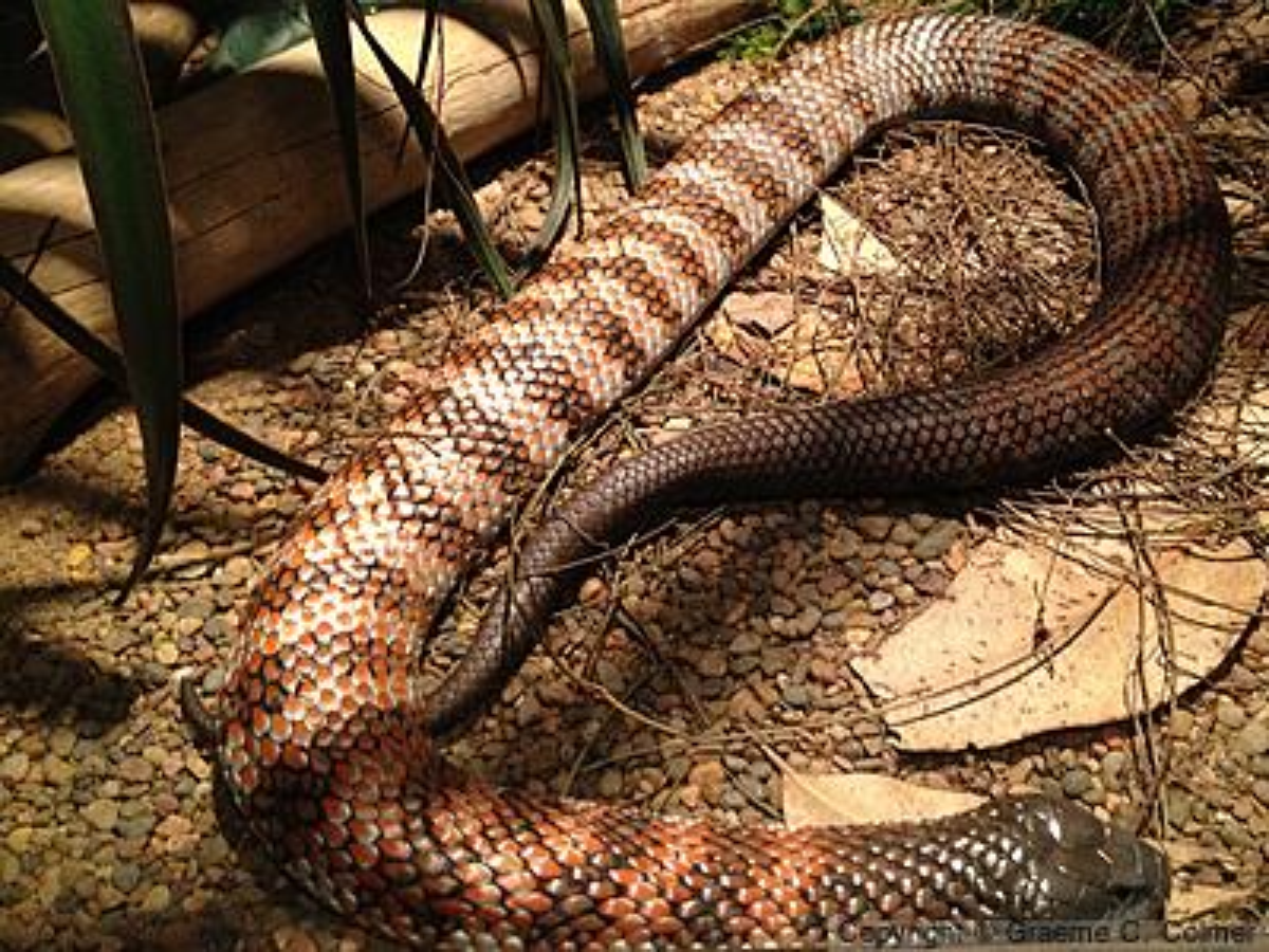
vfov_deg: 40.7
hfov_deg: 52.6
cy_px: 476
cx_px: 634
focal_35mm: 35
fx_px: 1283
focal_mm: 4.28
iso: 200
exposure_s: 1/20
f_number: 2.4
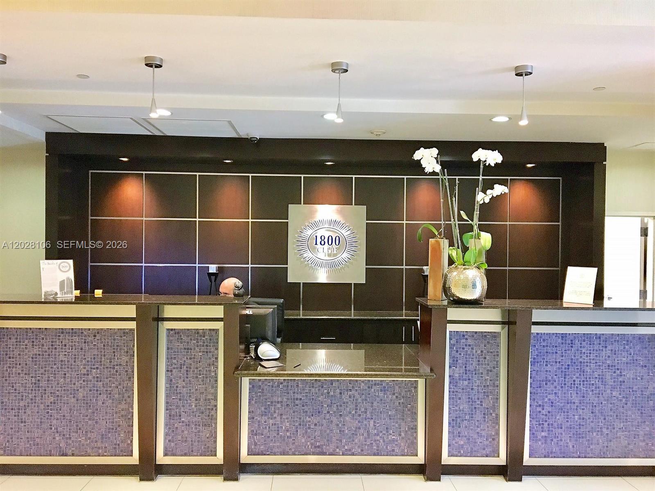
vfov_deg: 48.2
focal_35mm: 29
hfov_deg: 61.7
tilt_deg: +0.5
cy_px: 246
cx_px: 328
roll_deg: -0.4
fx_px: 549
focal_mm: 4.15
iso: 200
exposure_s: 1/30
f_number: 2.2
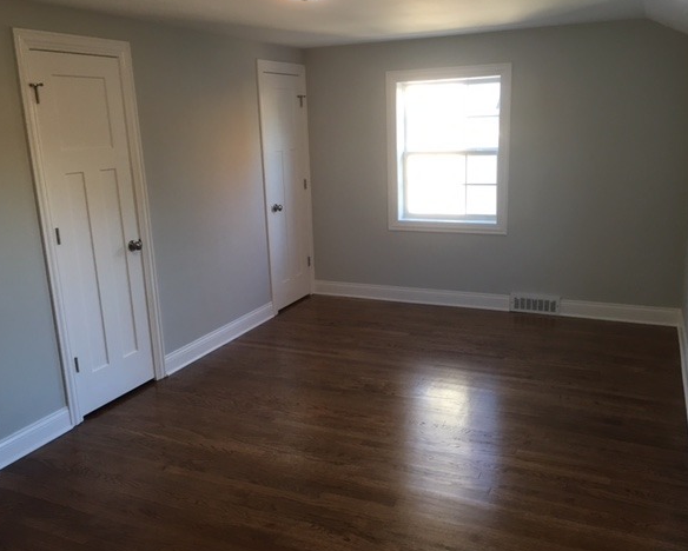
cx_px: 352
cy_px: 274
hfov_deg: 57.1
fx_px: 632
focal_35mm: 31
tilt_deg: -14.0
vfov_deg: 47.2
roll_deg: +1.8
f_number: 2.2
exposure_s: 1/30
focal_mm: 4.15
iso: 80
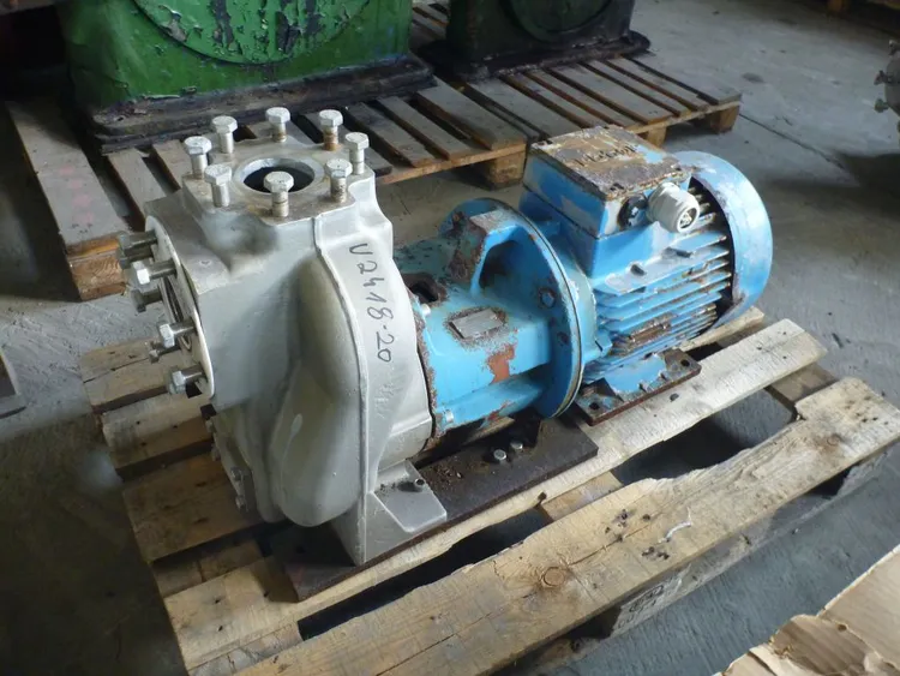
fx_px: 728
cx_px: 450
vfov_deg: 49.8
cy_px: 338
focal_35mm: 28
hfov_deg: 63.4
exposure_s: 1/6
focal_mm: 4.9
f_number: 3.3
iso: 400
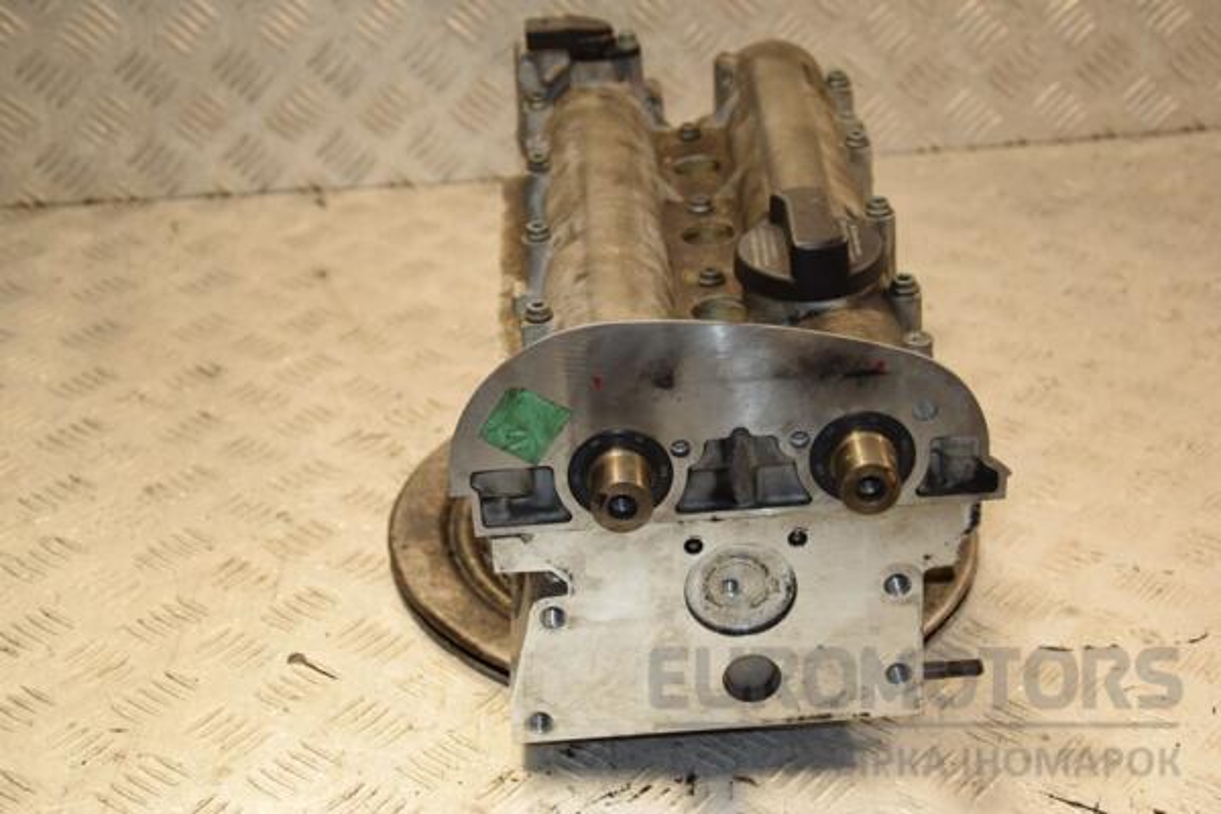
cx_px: 610
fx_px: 2289
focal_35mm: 68
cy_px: 407
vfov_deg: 20.2
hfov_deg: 29.9
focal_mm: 45
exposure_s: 1/160
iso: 800
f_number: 4.8
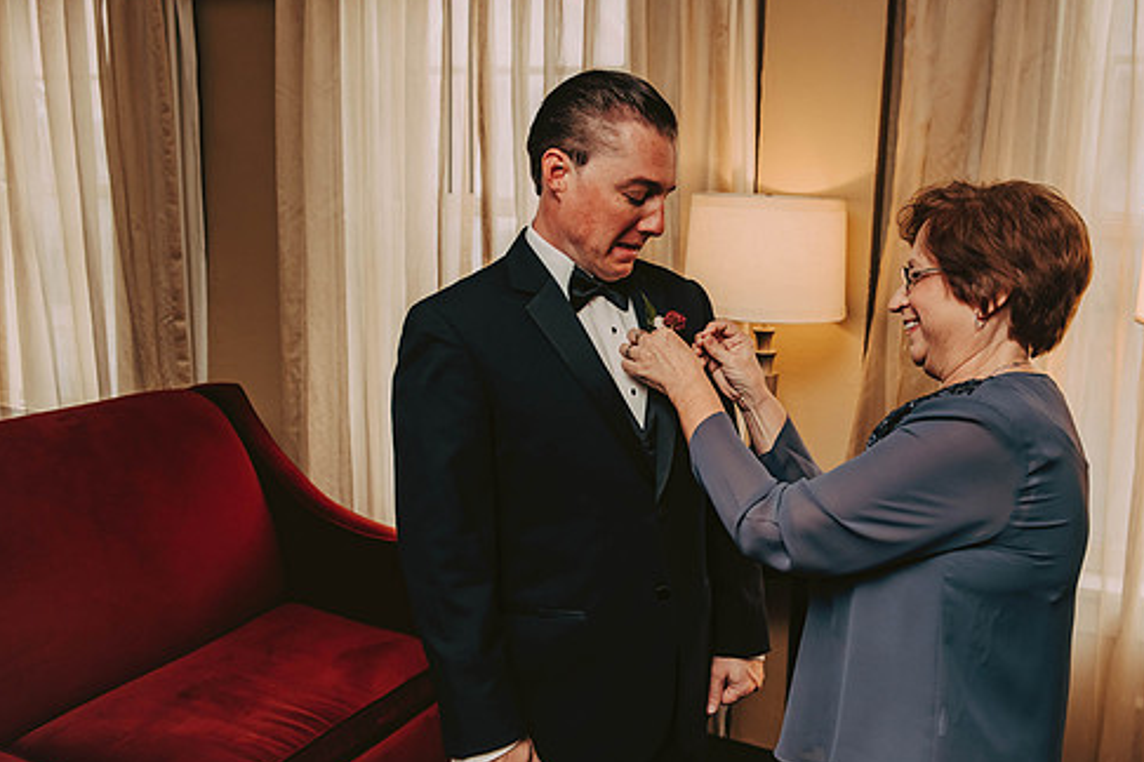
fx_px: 1176
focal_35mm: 37
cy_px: 385
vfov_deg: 35.9
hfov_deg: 51.7
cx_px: 657
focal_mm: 31
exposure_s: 1/250
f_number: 4
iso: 800
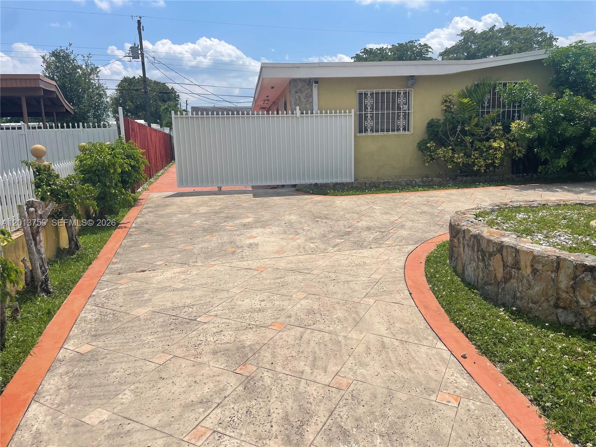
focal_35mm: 26
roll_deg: +0.2
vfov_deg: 53.1
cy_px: 224
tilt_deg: -10.9
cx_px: 298
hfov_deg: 67.3
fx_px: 448
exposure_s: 1/7299
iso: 32
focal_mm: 4.2
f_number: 1.6
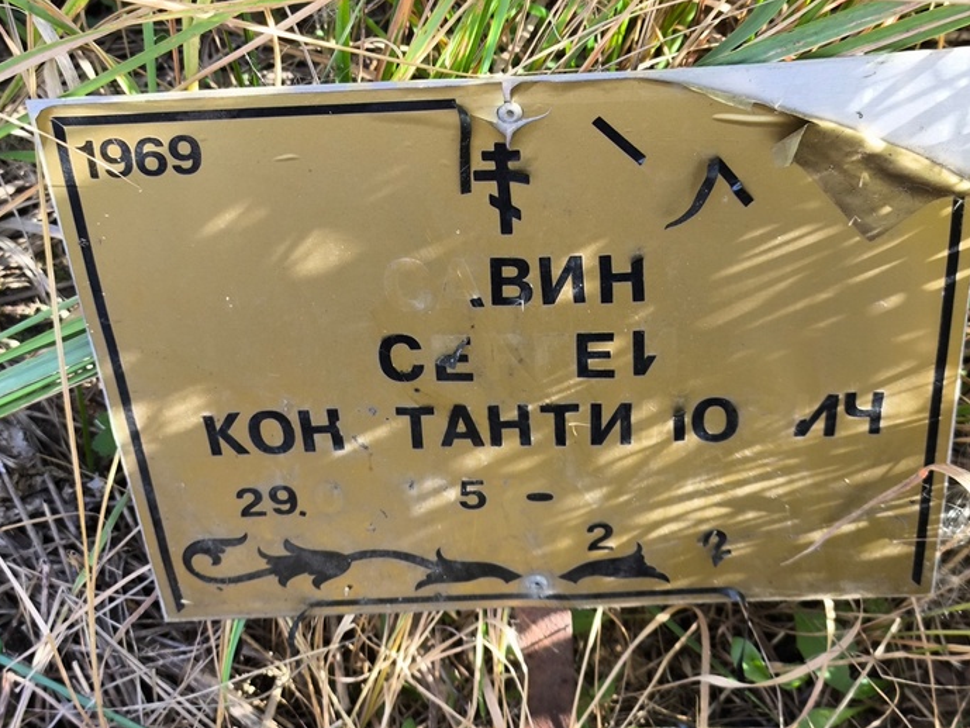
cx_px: 475
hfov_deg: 33.2
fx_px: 1626
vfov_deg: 25.2
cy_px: 315
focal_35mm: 58
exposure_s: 1/100
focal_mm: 4.71
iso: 64
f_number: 1.7
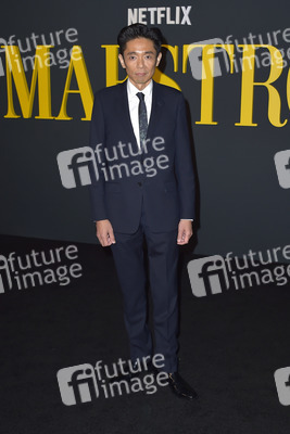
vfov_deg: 54.4
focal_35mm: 35
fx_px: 423
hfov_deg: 37.9
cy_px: 217
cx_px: 145
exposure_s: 1/250
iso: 320
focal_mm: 35
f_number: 6.3
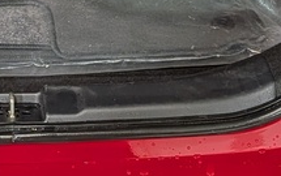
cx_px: 9
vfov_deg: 10.2
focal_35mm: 121
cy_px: -145
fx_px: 928
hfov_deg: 16.9
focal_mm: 4.53
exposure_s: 1/24
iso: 31
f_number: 1.7
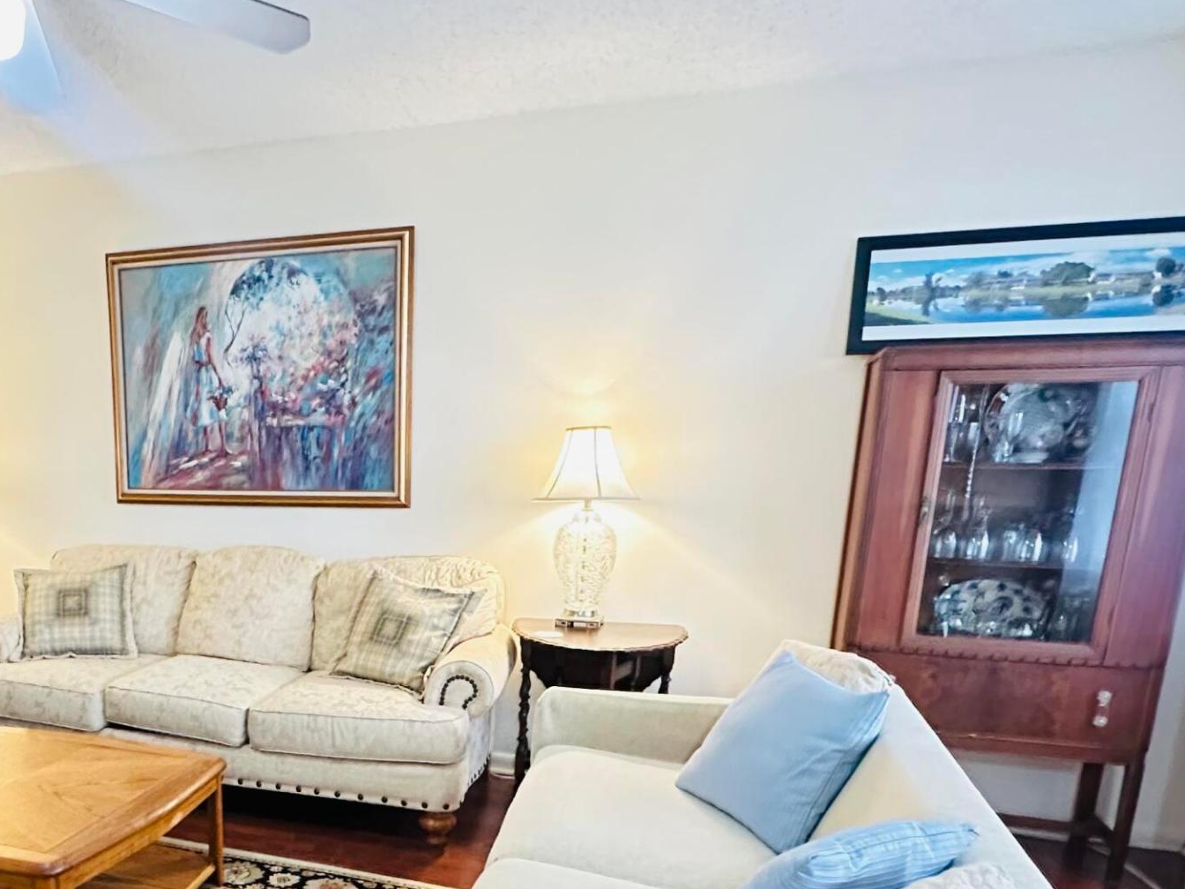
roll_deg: +0.2
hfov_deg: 56.6
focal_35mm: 30
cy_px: 686
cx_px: 277
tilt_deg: -13.0
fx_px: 1027
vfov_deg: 44.9
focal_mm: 2.22
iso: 1000
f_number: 2.2
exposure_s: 1/60
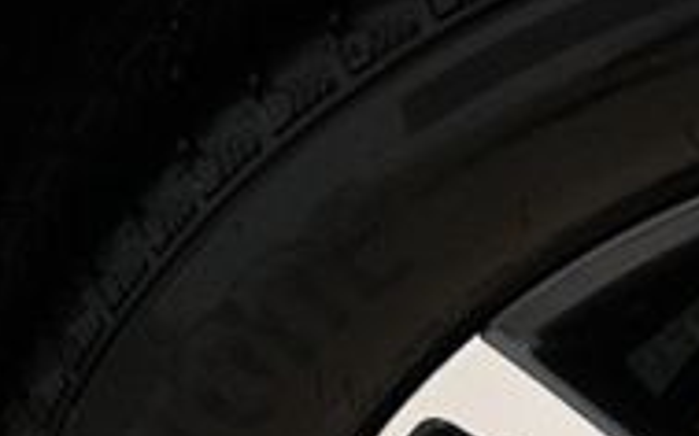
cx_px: 976
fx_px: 3409
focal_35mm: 179
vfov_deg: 7.2
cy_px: 713
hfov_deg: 11.3
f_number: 4.2
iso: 3200
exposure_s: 1/100
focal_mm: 35
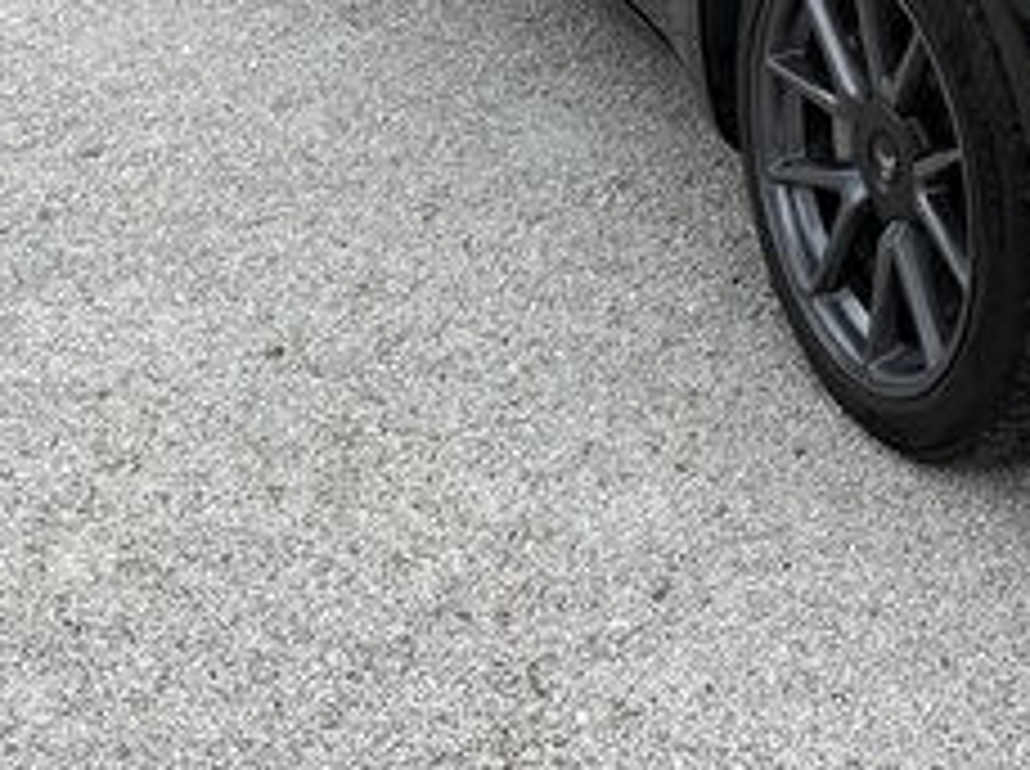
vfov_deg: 16.1
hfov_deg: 22.7
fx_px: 2495
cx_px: 954
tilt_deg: -12.3
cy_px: -378
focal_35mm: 84
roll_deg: -1.1
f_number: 1.78
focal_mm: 6.76
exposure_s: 1/1139
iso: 80
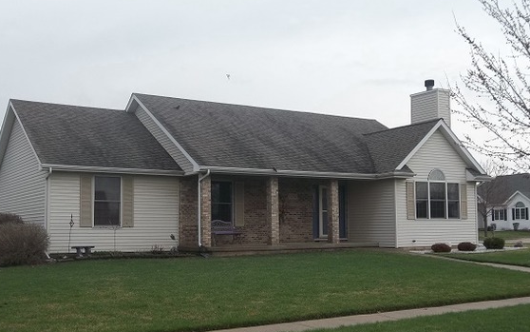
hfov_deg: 44.4
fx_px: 650
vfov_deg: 28.6
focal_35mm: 45
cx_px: 259
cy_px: 193
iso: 80
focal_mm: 6.6
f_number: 4
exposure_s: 1/160
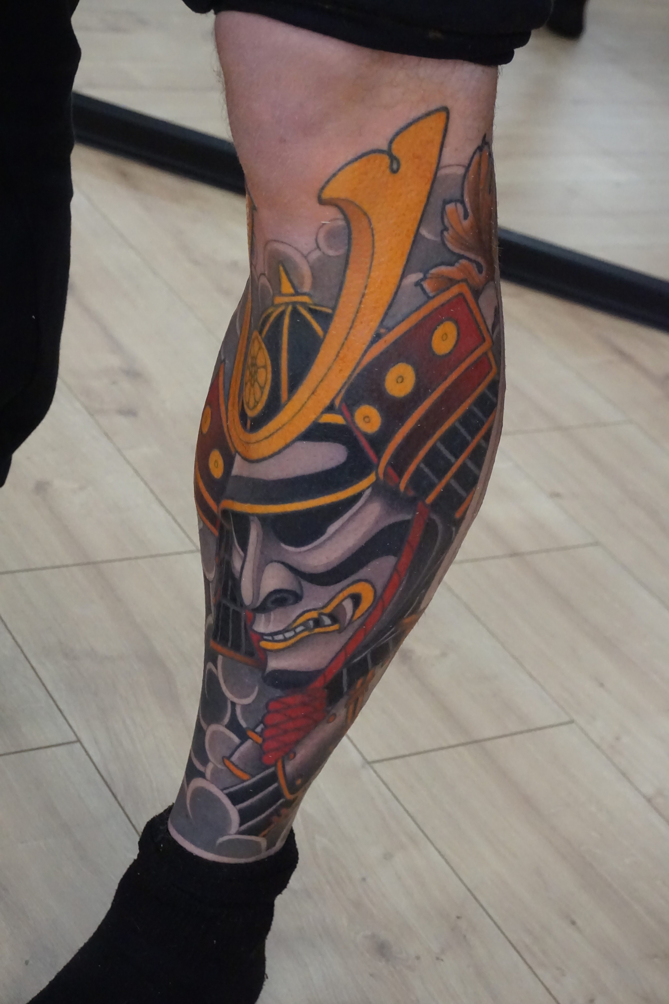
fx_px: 1714
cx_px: 334
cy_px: 502
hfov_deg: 22.1
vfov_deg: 32.6
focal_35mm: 62
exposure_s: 1/200
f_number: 8
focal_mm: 41
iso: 8000
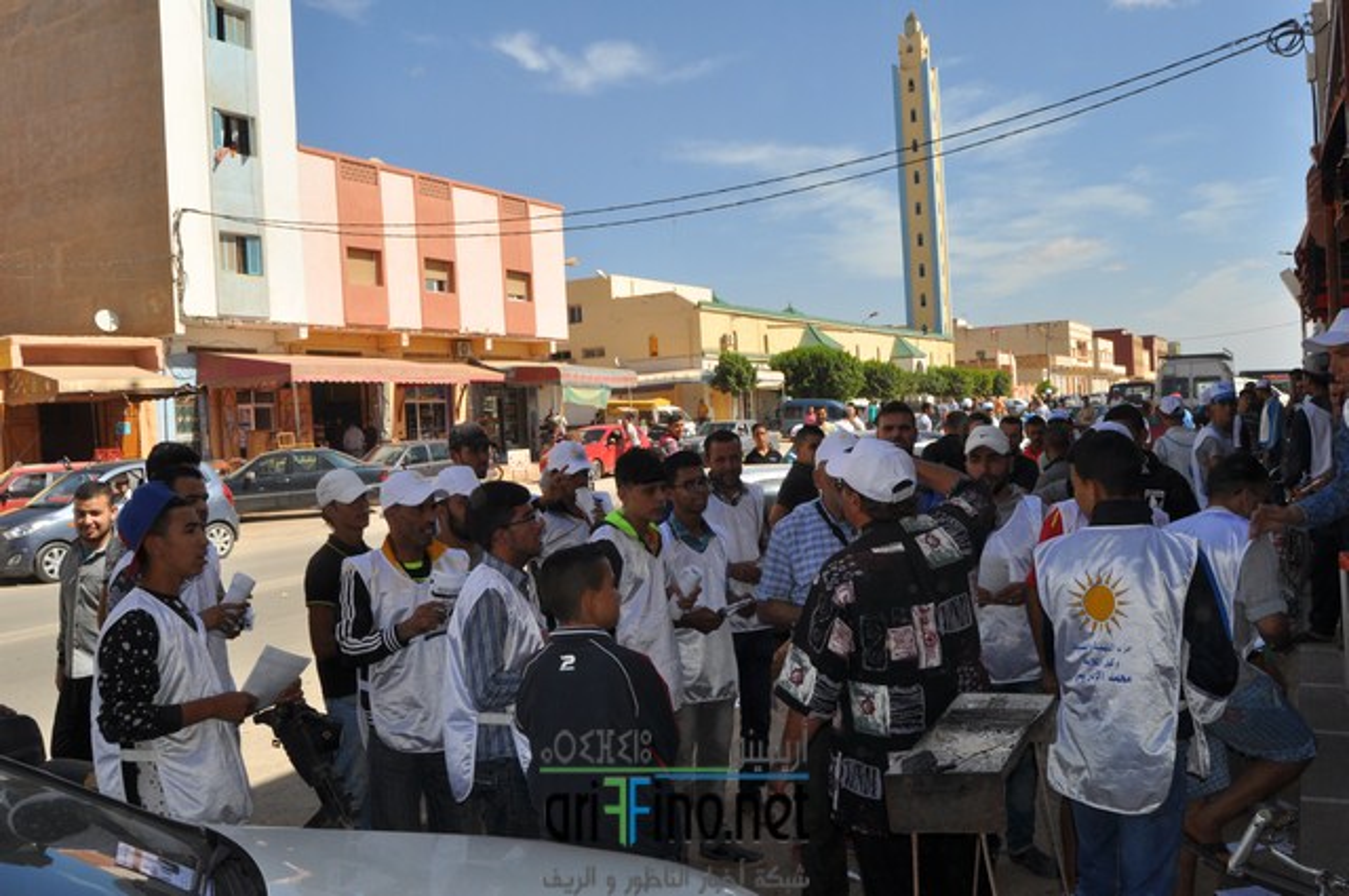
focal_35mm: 33
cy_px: 448
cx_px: 674
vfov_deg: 39.9
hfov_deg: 57.3
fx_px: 1235
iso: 200
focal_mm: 22
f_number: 13
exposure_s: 1/200
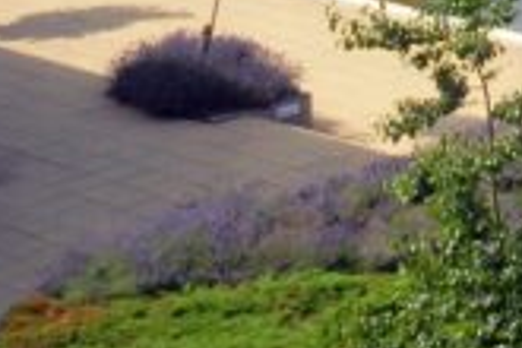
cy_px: -682
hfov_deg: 9.3
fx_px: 2697
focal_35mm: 186
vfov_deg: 6.7
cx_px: 1452
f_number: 22
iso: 320
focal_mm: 20
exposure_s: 1/60
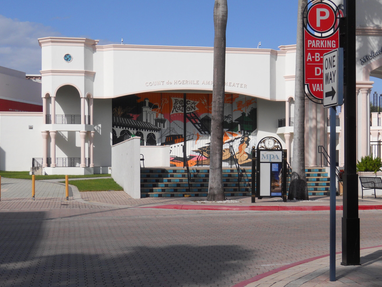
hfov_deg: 31.2
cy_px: 162
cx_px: 205
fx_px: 684
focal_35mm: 62
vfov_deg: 23.6
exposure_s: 1/400
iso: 80
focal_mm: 9.6
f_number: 7.4
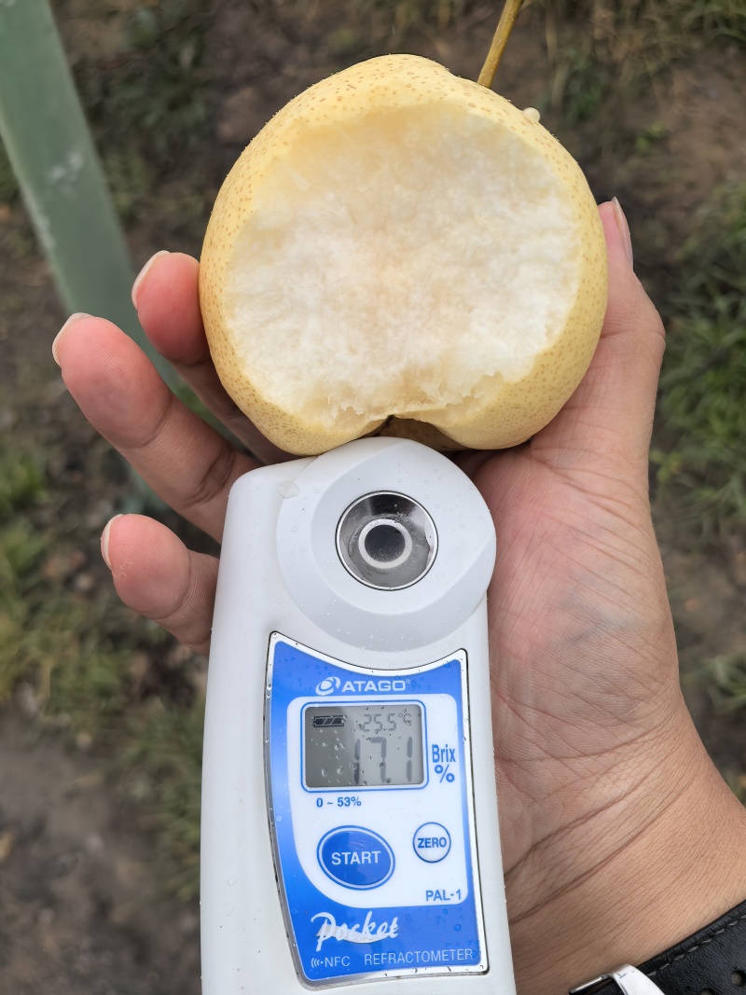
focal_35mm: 27
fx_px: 776
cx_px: 373
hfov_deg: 51.3
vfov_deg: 65.3
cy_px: 498
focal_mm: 5.75
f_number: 2
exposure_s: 1/1002
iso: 80
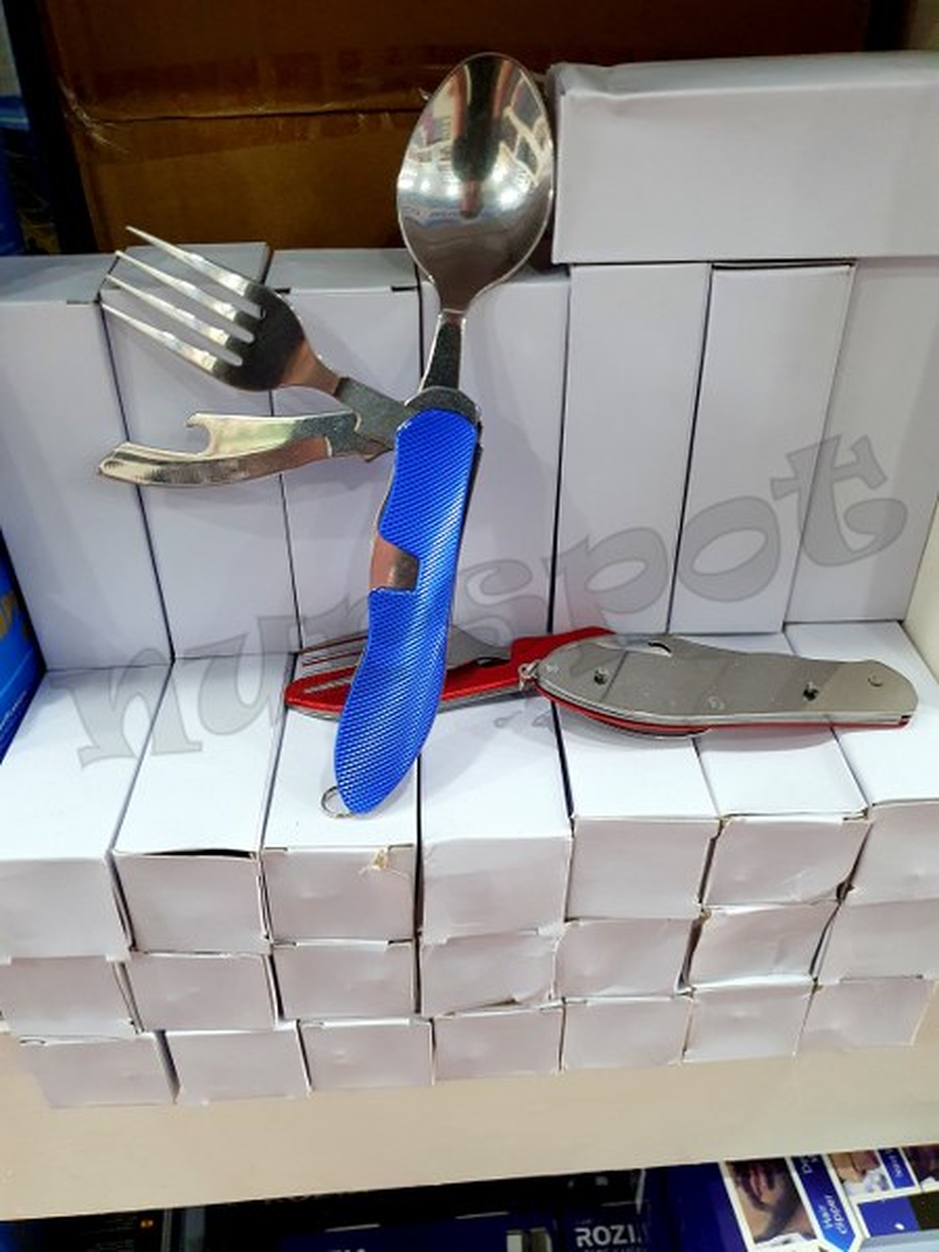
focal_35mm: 26
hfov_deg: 53.1
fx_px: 940
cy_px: 626
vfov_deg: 67.3
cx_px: 470
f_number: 1.5
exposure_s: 1/100
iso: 250
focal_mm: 4.32
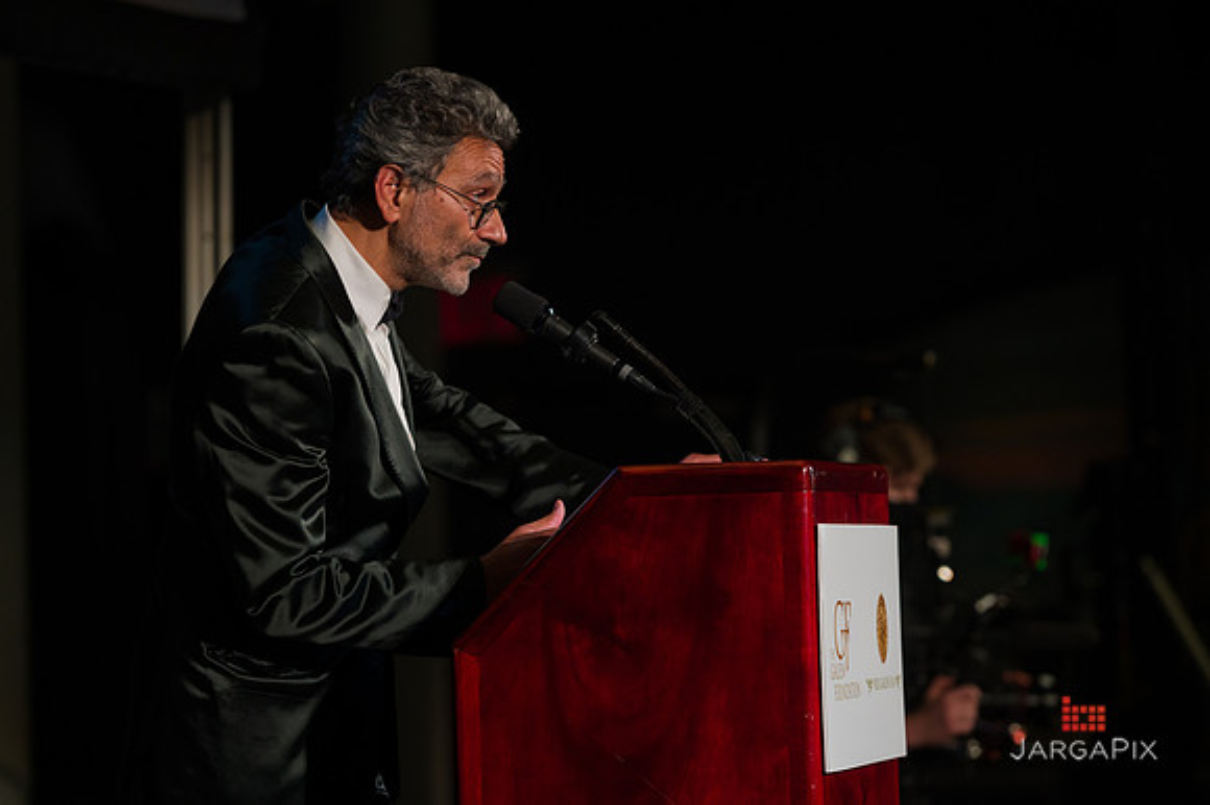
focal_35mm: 175
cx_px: 605
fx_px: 5878
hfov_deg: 11.8
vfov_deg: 7.8
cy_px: 402
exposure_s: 1/200
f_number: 4
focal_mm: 175
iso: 1600
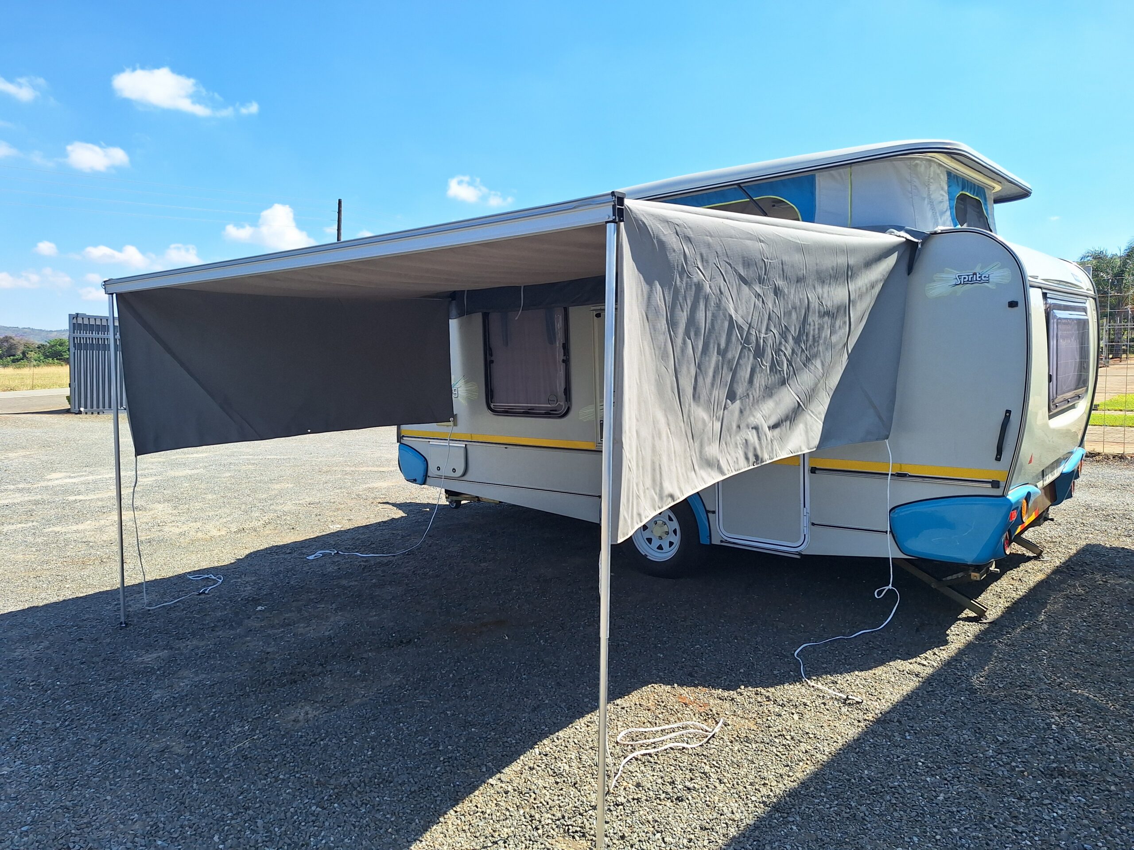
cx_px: 567
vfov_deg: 58.9
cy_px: 425
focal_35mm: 23
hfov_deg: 73.9
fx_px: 753
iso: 40
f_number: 1.8
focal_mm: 5.54
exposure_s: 1/1669
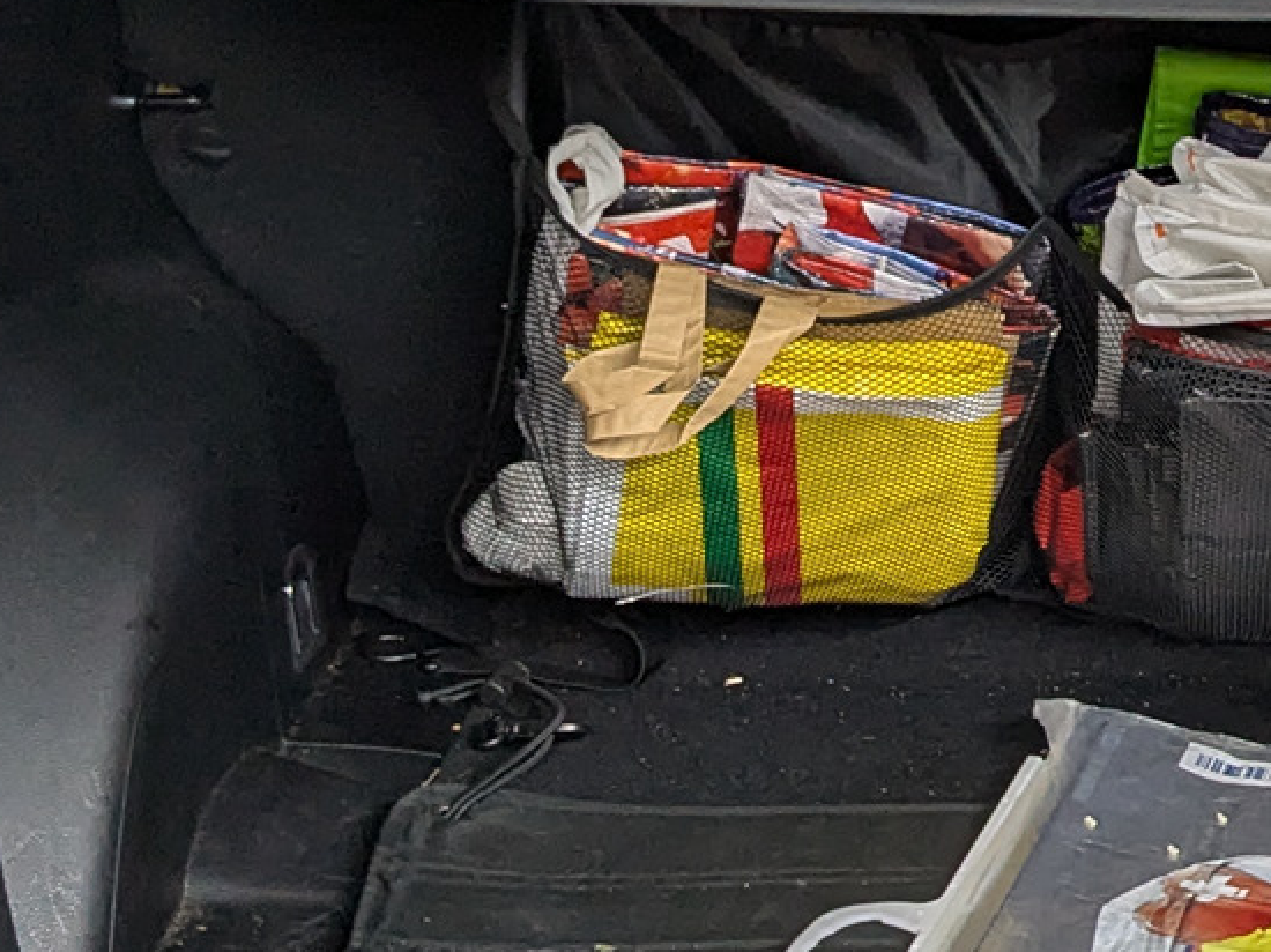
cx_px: 1407
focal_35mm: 99
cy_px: 659
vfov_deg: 14.9
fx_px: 3633
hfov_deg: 19.0
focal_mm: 4.38
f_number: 1.73
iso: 256
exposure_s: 1/99.9
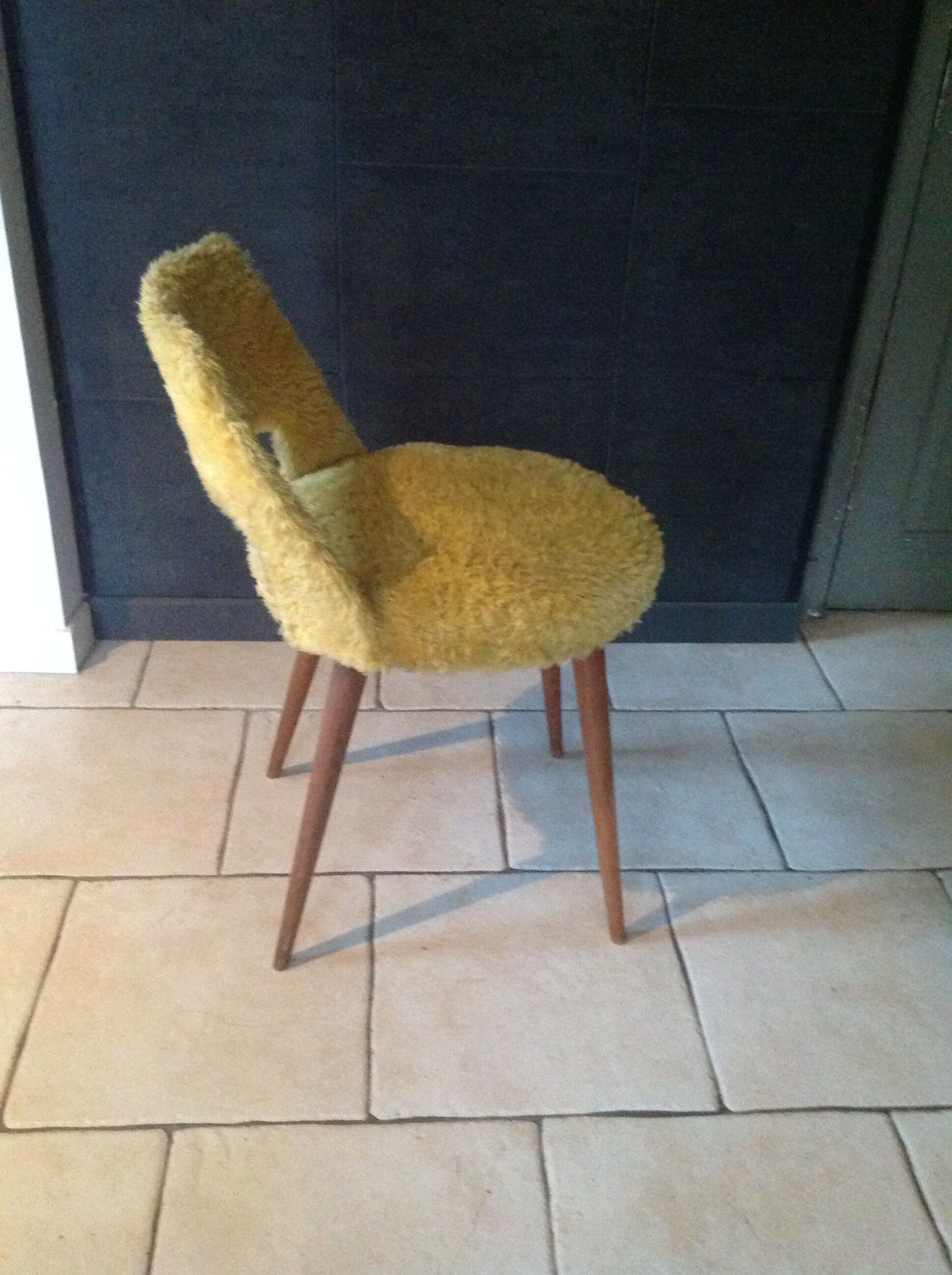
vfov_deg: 52.7
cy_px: 638
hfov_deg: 40.6
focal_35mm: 35
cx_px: 476
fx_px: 1287
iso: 800
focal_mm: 4.28
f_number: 2.4
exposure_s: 1/15
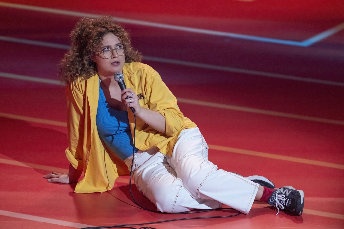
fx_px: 2866
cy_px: 114
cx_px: 172
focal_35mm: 300
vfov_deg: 4.6
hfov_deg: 6.9
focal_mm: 300
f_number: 2.8
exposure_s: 1/400
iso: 4000
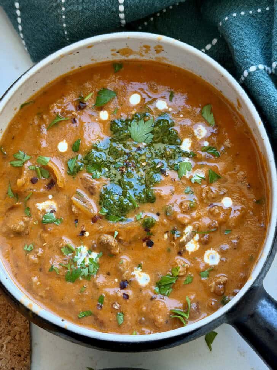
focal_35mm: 48
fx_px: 512
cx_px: 138
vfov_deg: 39.7
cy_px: 185
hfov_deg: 30.3
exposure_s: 1/78
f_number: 1.8
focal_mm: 6.8
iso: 100
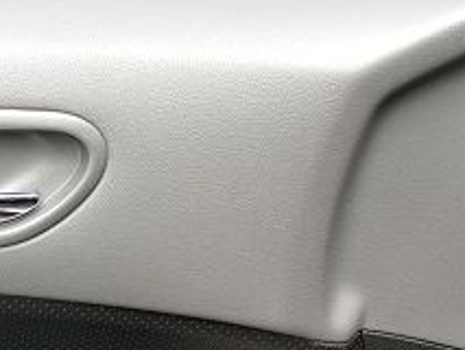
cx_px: -247
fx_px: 1398
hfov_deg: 17.0
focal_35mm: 104
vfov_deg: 14.0
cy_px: 342
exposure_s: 1/60
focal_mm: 5.58
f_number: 1.8
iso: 200
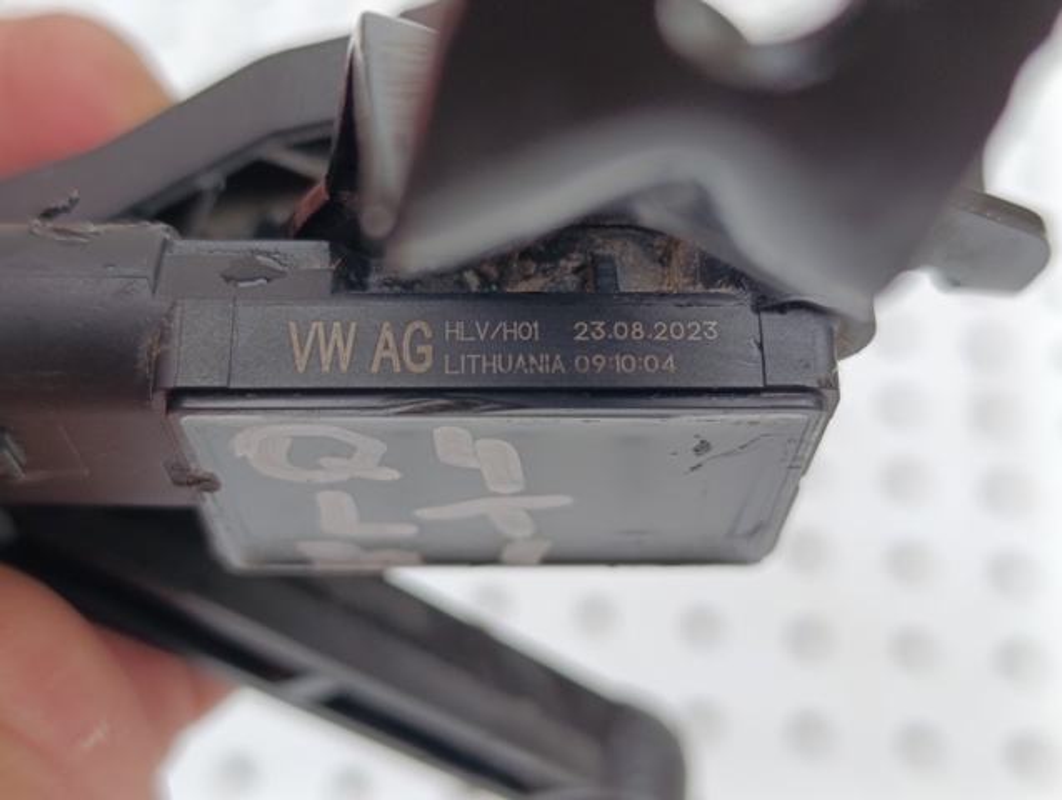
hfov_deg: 41.2
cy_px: 400
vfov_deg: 31.6
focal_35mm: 46
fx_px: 1414
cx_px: 531
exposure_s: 1/99.9
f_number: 1.6
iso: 125
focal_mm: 6.14
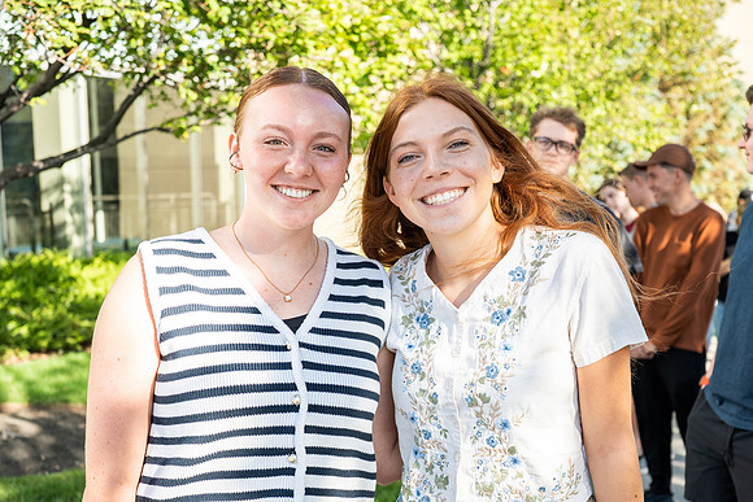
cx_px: 411
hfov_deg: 43.3
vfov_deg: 29.5
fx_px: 947
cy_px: 333
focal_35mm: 45
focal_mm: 27.5
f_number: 2.8
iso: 100
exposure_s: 1/640
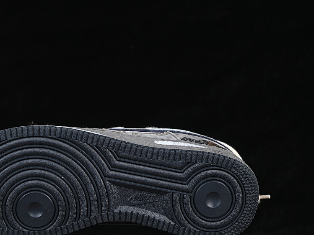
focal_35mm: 104
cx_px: 101
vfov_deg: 14.2
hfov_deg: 18.8
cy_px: 146
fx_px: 944
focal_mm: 50
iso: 160
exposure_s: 1/60
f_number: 6.3
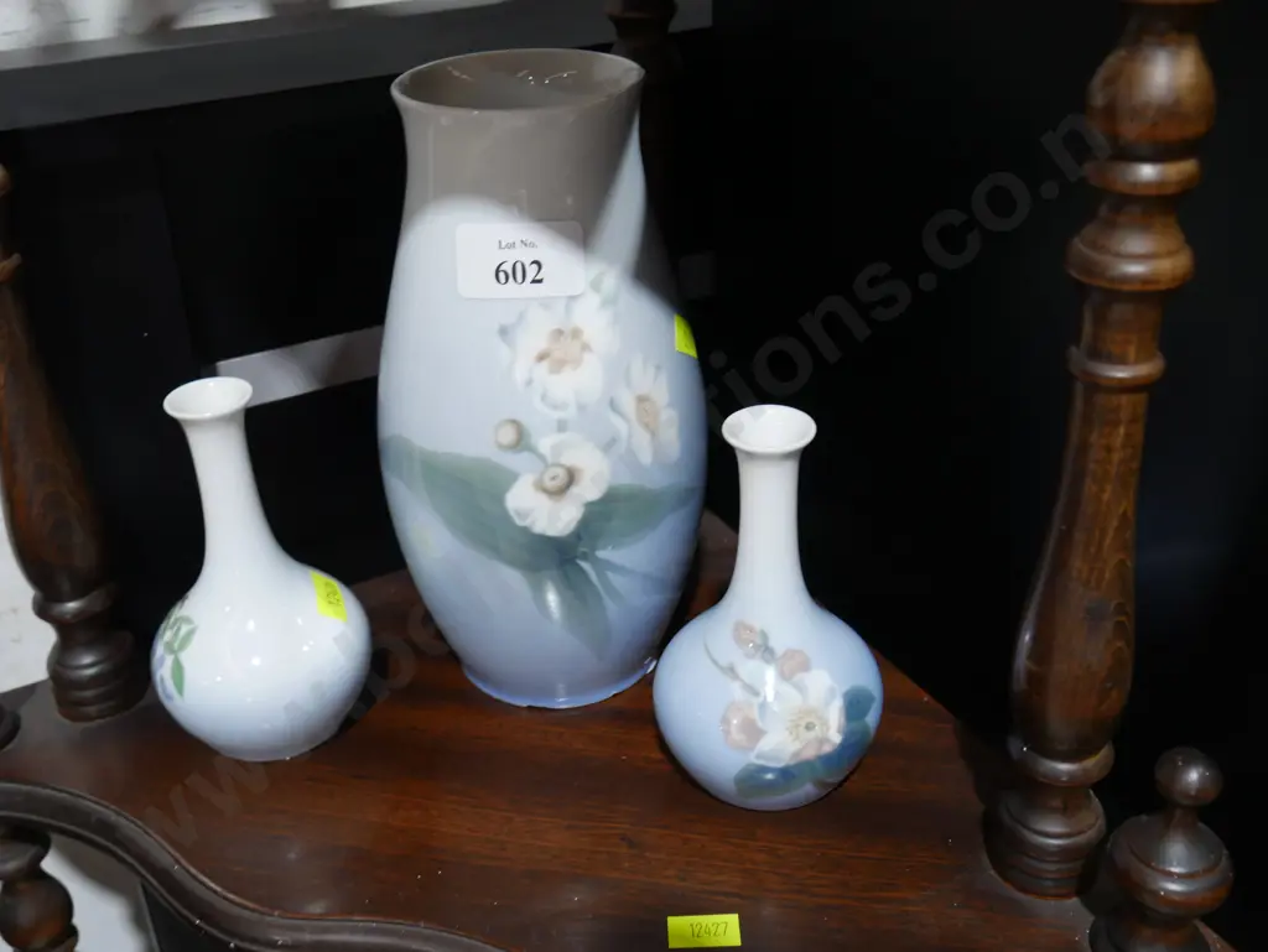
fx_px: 1466
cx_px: 634
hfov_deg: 46.8
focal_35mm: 40
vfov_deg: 36.0
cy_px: 476
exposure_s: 1/60
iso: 640
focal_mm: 20
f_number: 4.4
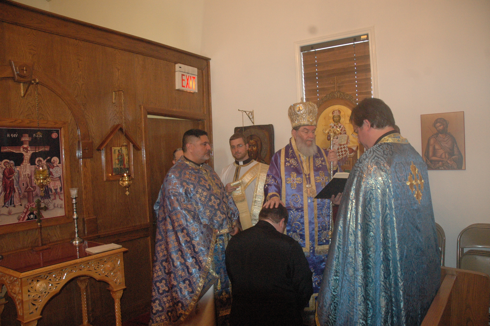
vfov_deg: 47.8
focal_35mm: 27
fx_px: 367
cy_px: 163
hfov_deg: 67.4
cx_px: 245
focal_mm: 18
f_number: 5
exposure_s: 1/60
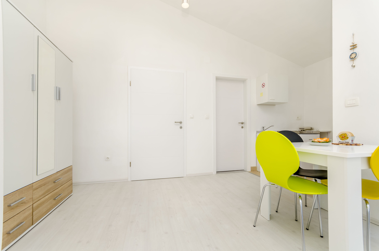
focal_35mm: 15
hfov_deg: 100.5
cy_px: 126
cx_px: 190
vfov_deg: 77.1
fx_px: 158
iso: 250
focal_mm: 10
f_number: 8
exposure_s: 1/160
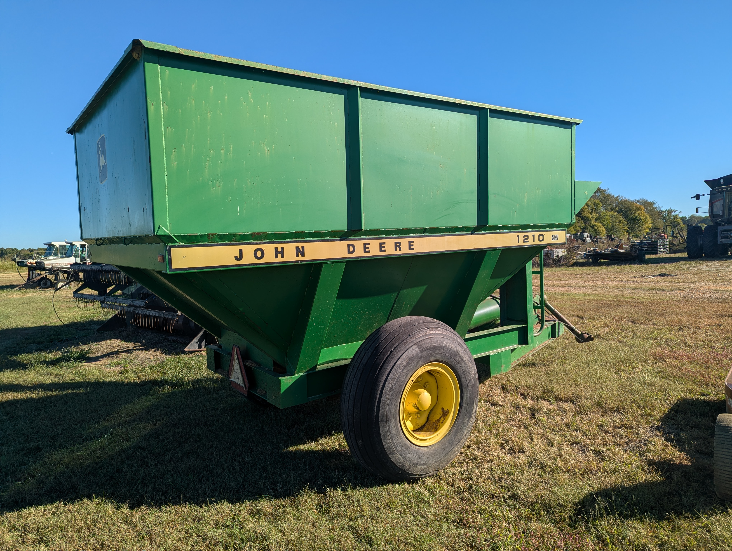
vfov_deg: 56.9
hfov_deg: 71.5
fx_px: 508
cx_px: 366
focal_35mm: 24
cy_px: 276
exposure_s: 1/1742
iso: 41
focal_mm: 6.81
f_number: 1.85
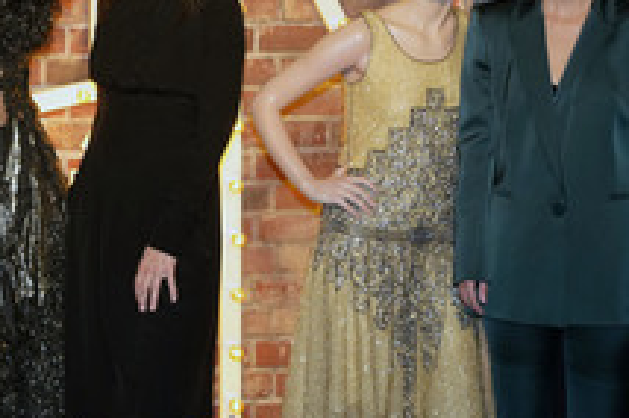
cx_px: 46
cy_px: 53
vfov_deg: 13.9
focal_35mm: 97
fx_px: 1692
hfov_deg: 20.6
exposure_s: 1/100
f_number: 4
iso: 2000
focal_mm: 46
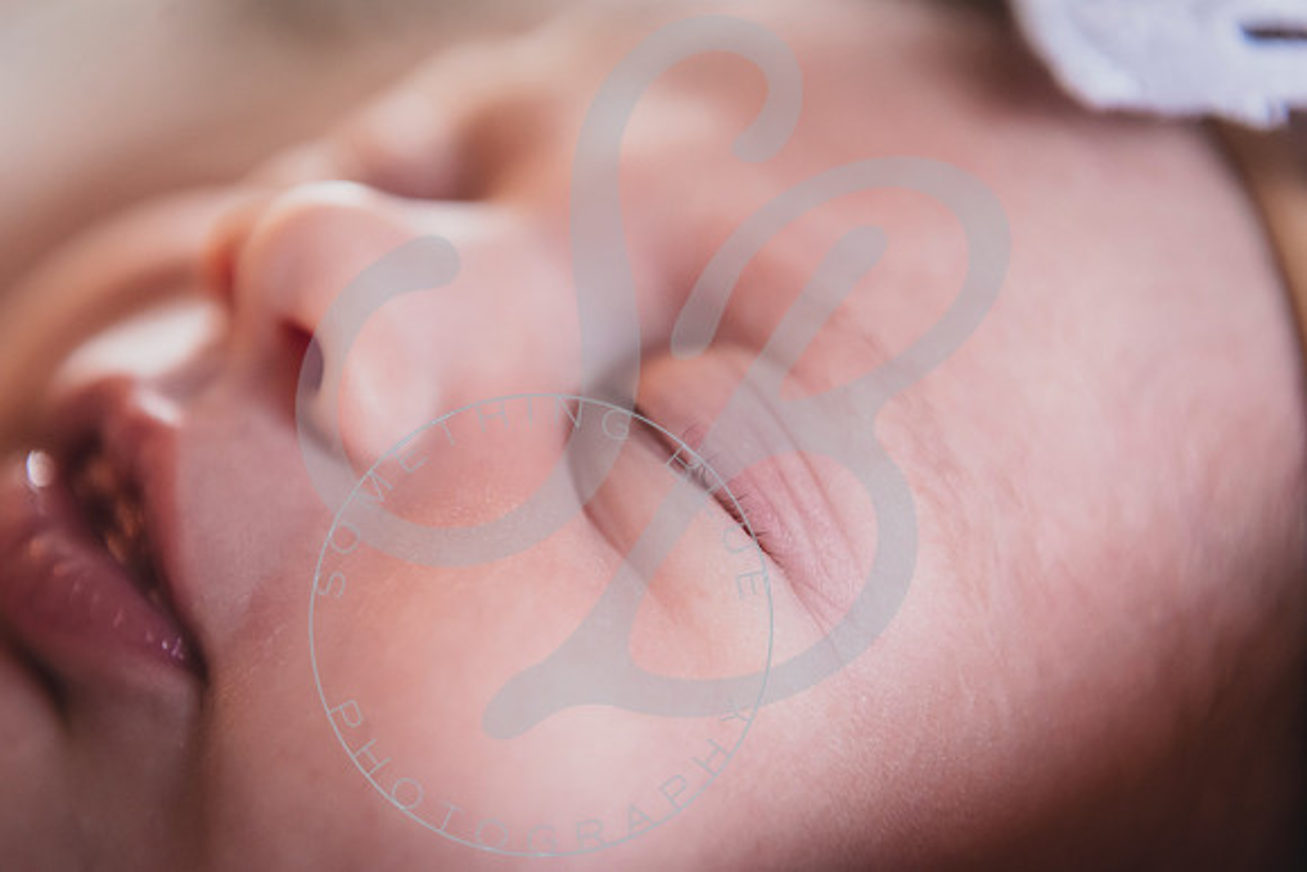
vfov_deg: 19.5
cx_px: 654
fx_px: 2542
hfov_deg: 28.8
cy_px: 436
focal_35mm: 70
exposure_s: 1/250
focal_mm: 70
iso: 2500
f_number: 4.5
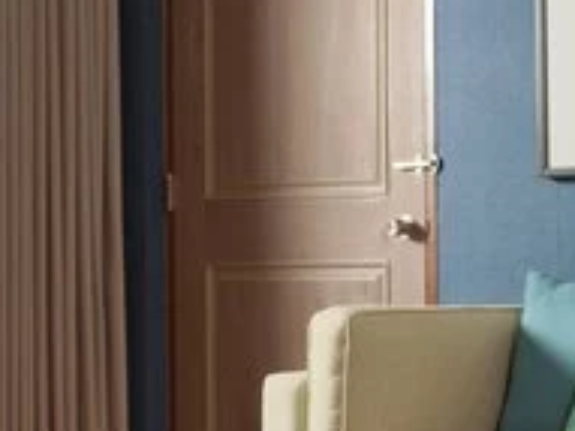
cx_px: 412
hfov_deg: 17.4
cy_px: 276
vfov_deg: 13.1
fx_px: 1876
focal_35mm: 113
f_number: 5.6
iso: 100
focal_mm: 35
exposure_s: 1/200
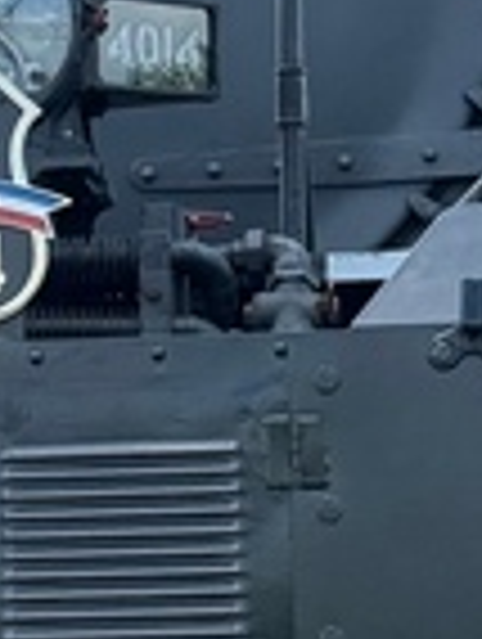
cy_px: 504
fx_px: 4202
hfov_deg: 6.5
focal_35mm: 227
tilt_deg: +4.8
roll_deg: +0.7
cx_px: 5
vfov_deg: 8.7
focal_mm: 6.76
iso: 80
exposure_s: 1/2088
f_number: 1.78
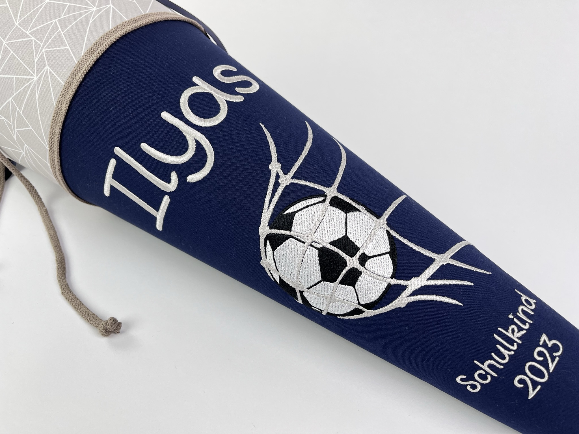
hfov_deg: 67.3
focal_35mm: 26
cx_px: 290
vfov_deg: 53.1
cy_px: 217
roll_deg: -8.5
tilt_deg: -38.9
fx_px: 435
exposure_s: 1/100
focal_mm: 5.1
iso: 64
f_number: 1.6
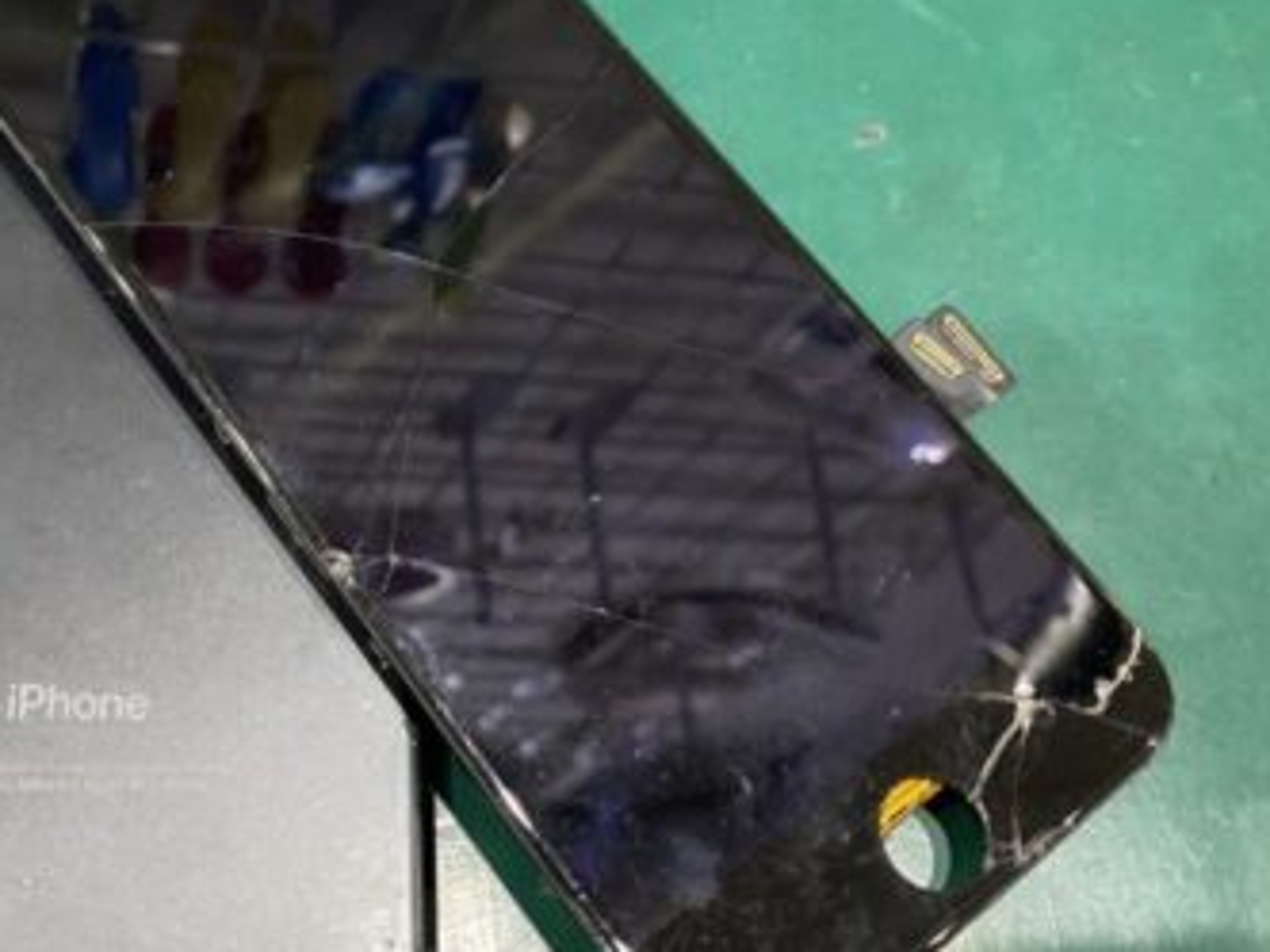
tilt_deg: -66.9
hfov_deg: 39.5
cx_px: 344
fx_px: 1724
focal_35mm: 47
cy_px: 352
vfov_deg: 30.7
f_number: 1.8
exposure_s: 1/50
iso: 125
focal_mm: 4.25
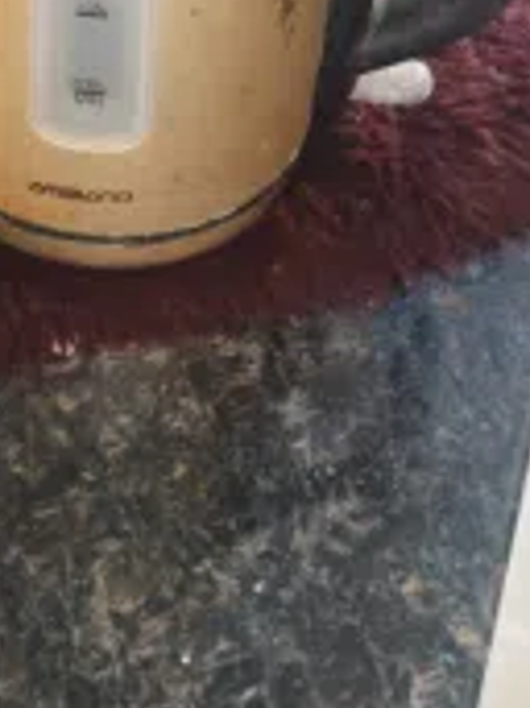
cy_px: 66
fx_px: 1390
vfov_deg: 27.5
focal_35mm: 68
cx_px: 132
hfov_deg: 21.4
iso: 823
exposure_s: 1/25
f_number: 1.8
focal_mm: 4.75
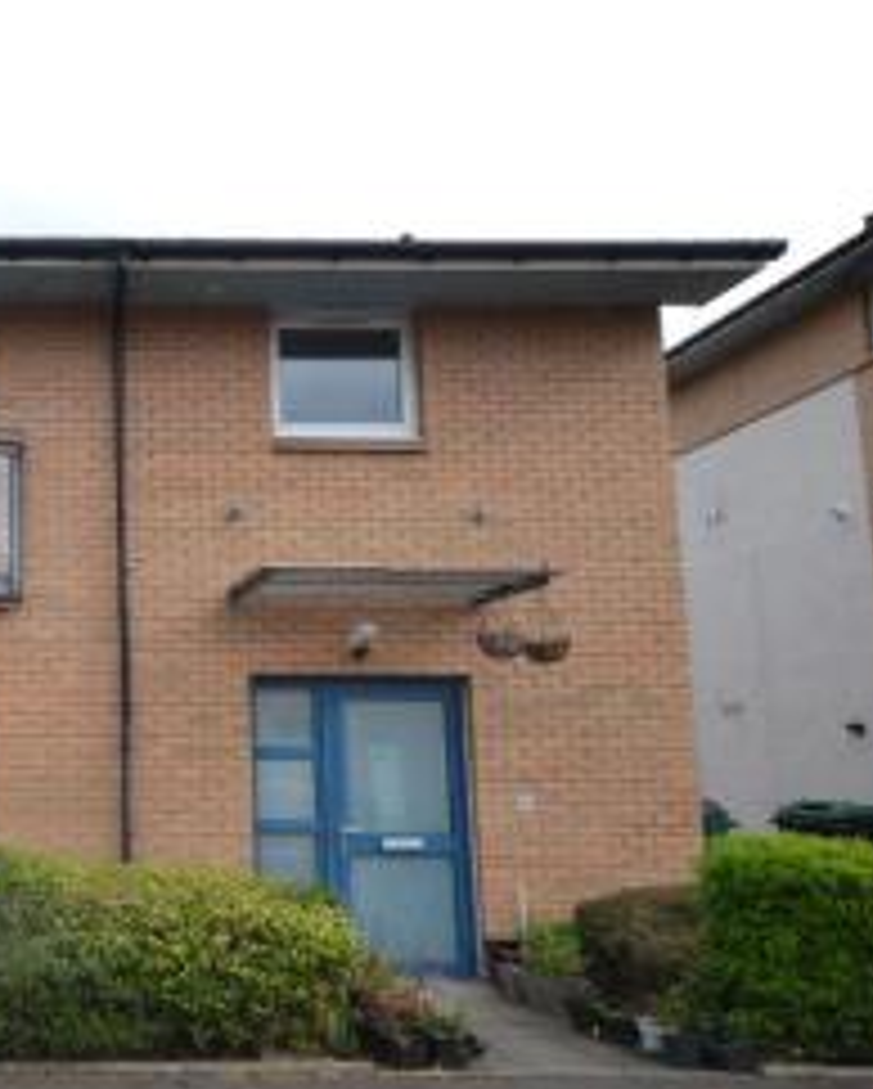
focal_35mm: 36
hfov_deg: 37.0
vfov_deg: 50.2
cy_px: 610
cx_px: 0
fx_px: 1159
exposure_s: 1/125
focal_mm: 13
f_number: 5.6
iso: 100
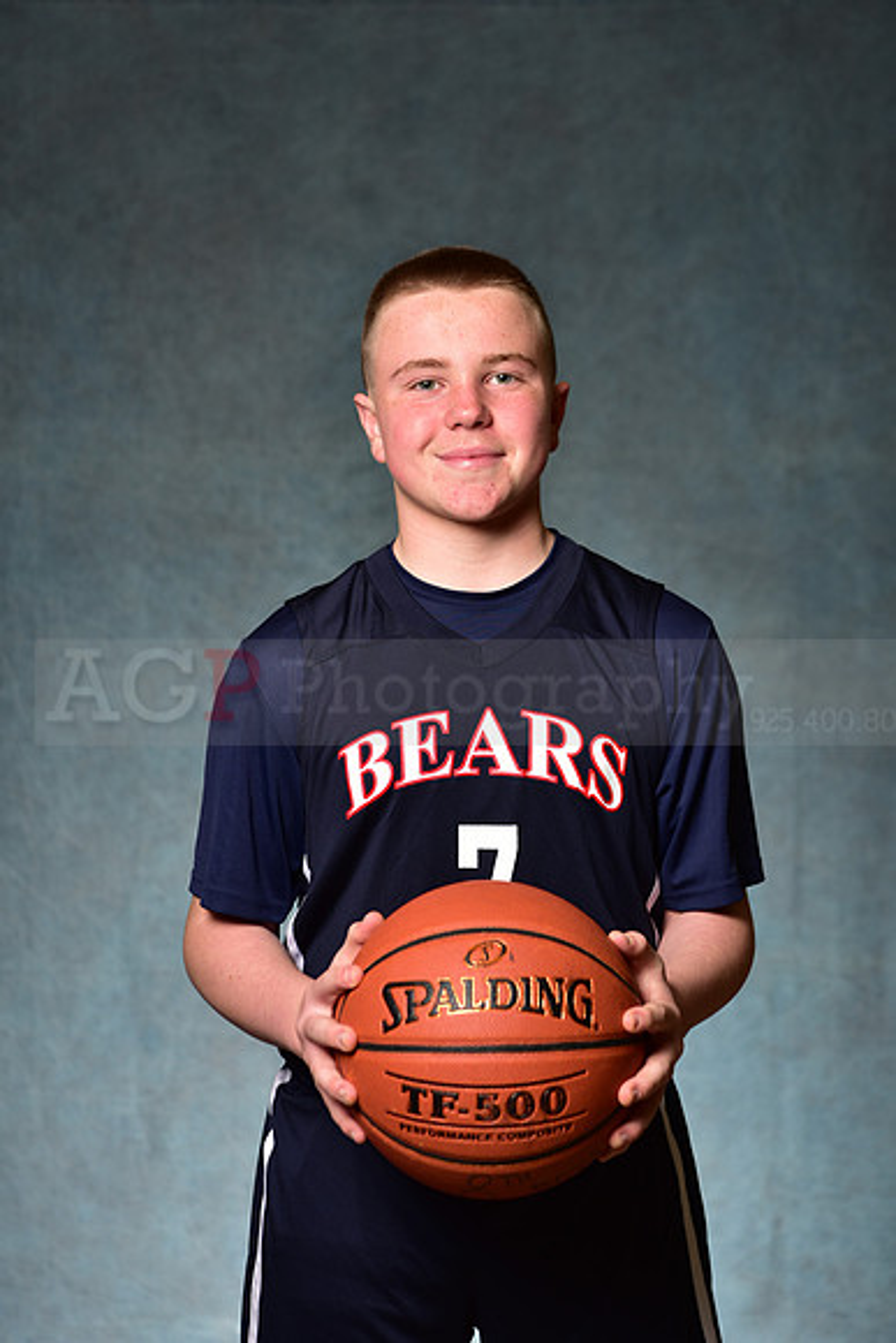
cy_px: 672
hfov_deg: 19.5
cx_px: 448
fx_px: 2612
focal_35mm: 70
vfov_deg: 28.8
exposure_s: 1/200
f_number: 4.5
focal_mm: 70
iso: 100
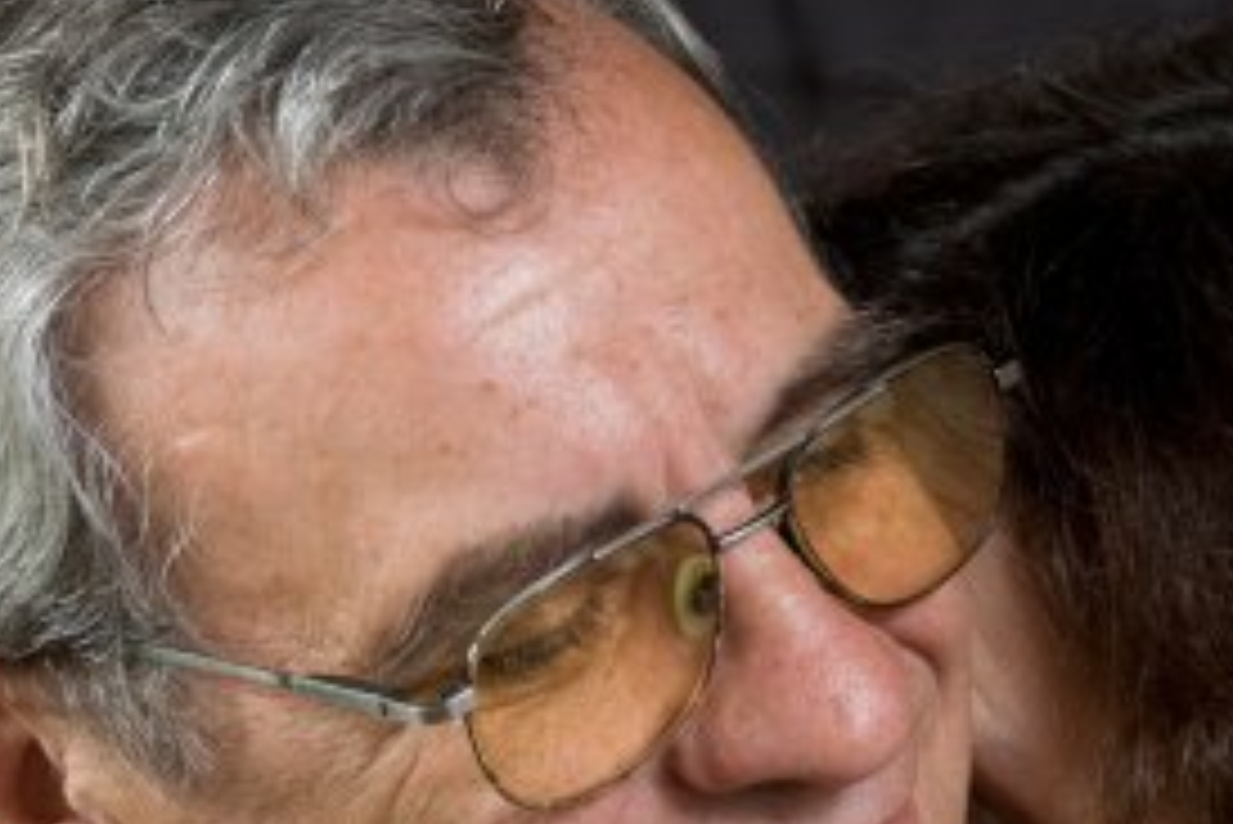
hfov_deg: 7.8
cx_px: 706
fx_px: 9012
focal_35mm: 263
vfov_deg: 5.2
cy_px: 702
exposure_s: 1/160
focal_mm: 80
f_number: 6.3
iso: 200
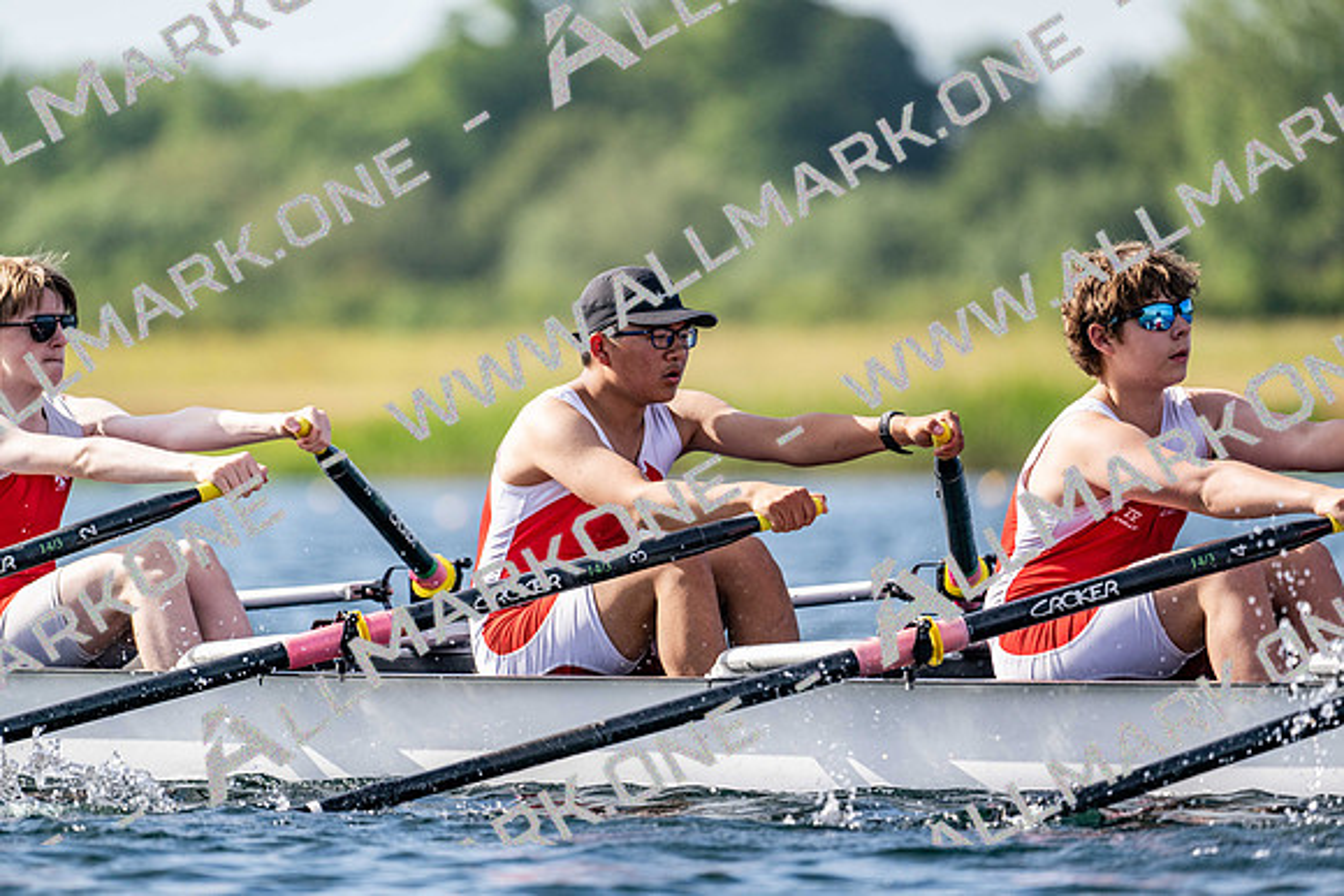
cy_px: 448
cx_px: 672
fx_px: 14936
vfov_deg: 3.4
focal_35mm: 400
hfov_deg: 5.2
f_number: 4.5
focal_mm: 400
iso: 280
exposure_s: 1/2500
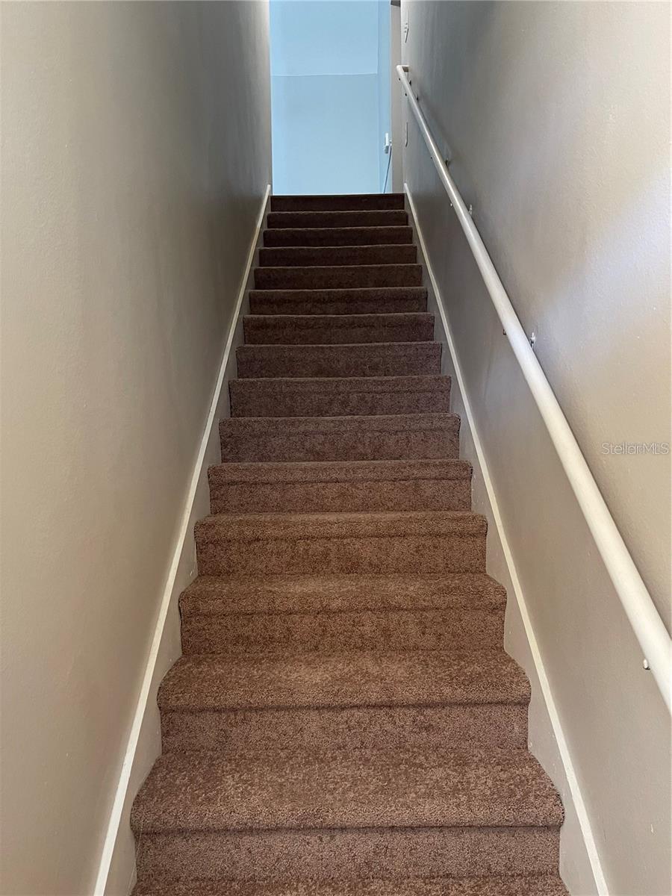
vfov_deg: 69.4
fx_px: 647
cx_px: 336
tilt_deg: -0.3
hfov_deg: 54.9
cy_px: 448
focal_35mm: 25
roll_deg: +1.1
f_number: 1.6
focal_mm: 5.1
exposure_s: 1/40
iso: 400
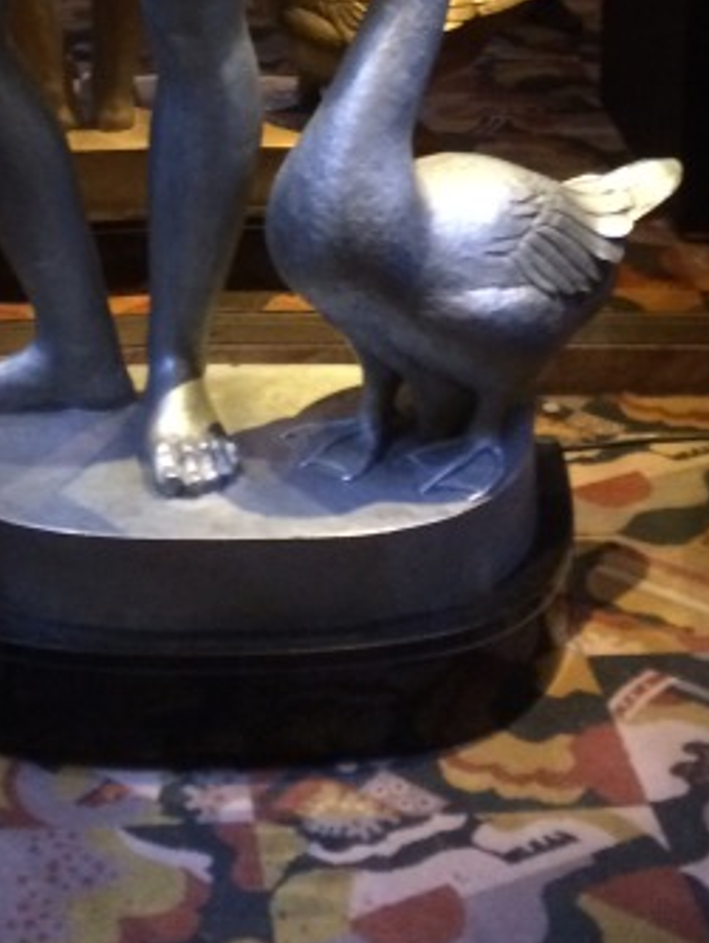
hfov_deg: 19.8
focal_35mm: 74
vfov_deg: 23.7
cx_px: 220
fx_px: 2018
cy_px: -224
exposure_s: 1/15
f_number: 2.2
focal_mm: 4.15
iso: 320
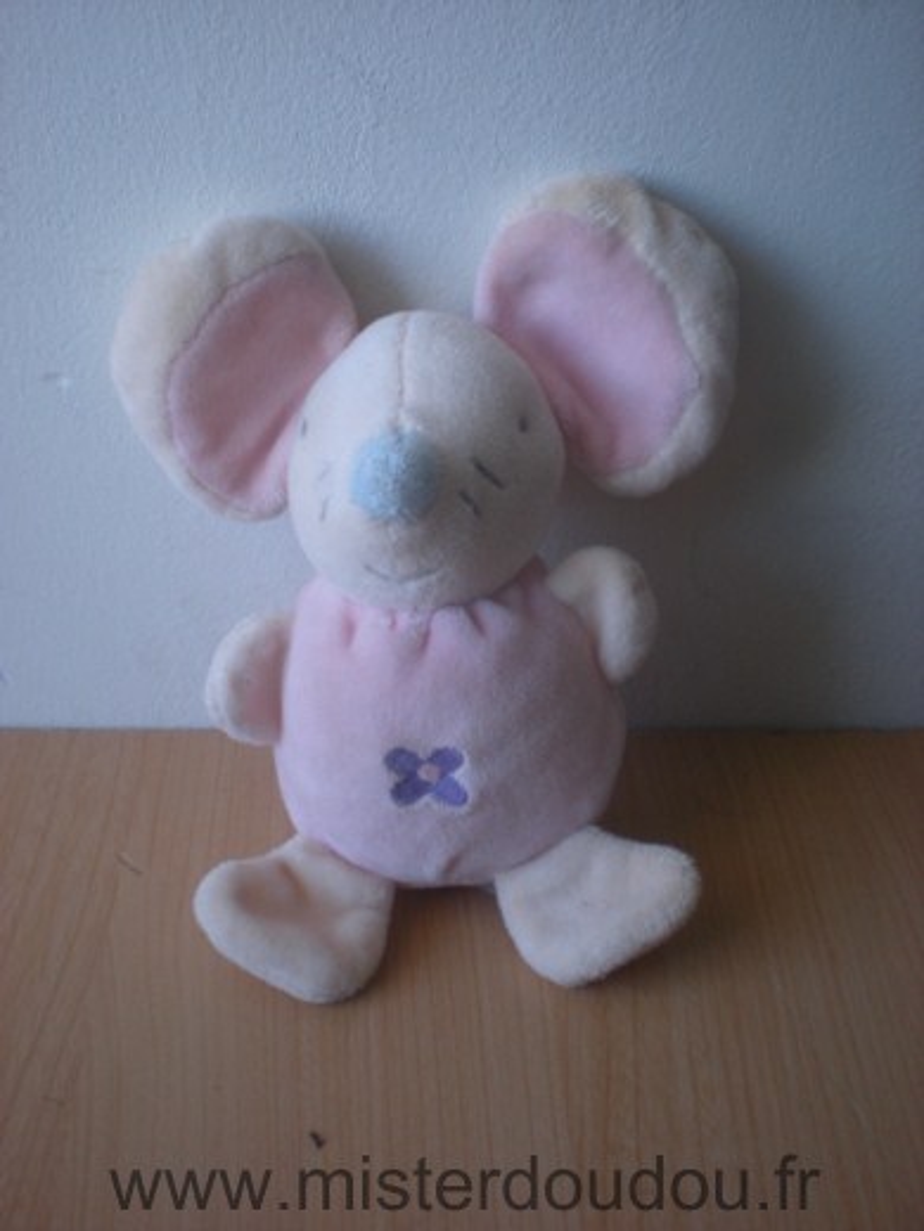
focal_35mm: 38
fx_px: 1352
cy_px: 616
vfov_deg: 49.0
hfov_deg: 37.7
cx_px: 462
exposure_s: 1/58.6
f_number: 3.1
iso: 108
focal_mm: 6.3
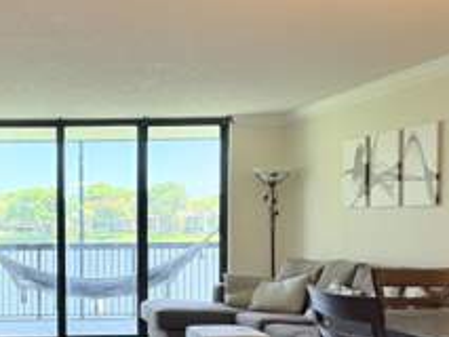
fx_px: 701
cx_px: 17
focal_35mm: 54
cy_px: 256
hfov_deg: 33.0
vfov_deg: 26.7
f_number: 1.78
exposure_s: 1/138
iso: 160
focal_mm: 6.76
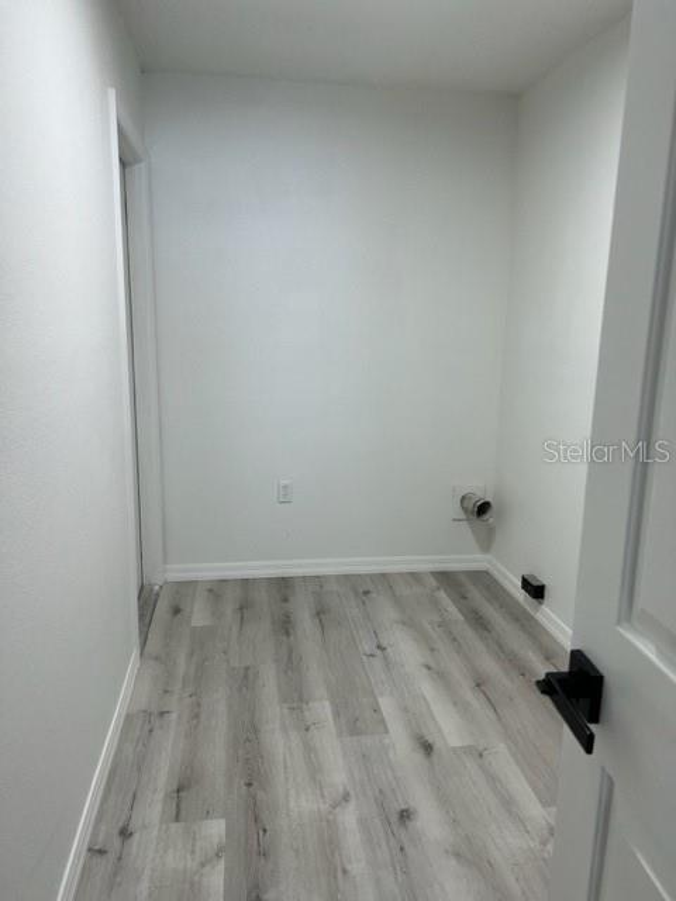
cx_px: 338
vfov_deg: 67.3
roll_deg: -1.1
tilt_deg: -11.0
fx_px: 677
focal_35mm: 26
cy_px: 450
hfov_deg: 53.1
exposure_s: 1/120
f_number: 1.5
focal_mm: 5.7
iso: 64
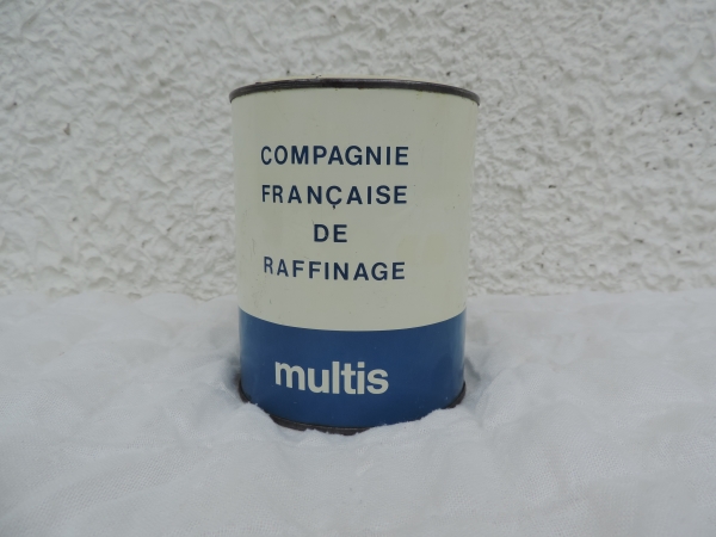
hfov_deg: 71.6
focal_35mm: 24
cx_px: 358
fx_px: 496
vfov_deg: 56.8
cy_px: 268
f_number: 3
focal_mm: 4.3
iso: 80
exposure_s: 1/1250
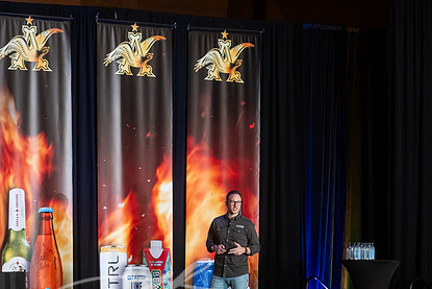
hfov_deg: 10.6
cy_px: 199
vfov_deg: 7.1
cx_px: 153
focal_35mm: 194
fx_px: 2329
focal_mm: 135
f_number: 2.8
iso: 2500
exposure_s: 1/200
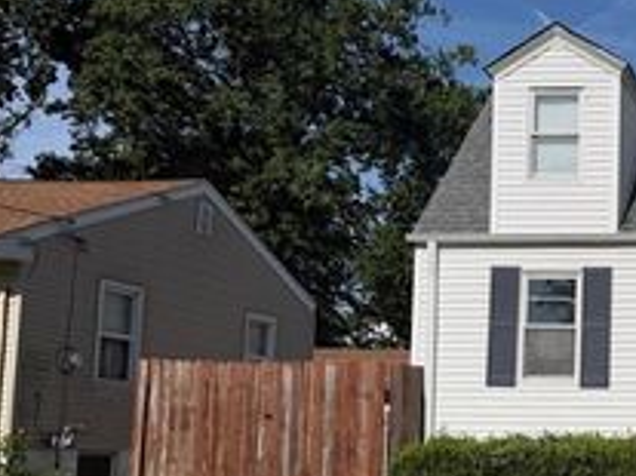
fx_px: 1065
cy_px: 364
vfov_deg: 24.9
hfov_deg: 29.0
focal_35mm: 58
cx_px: 750
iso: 80
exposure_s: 1/11905
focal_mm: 6.76
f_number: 1.78
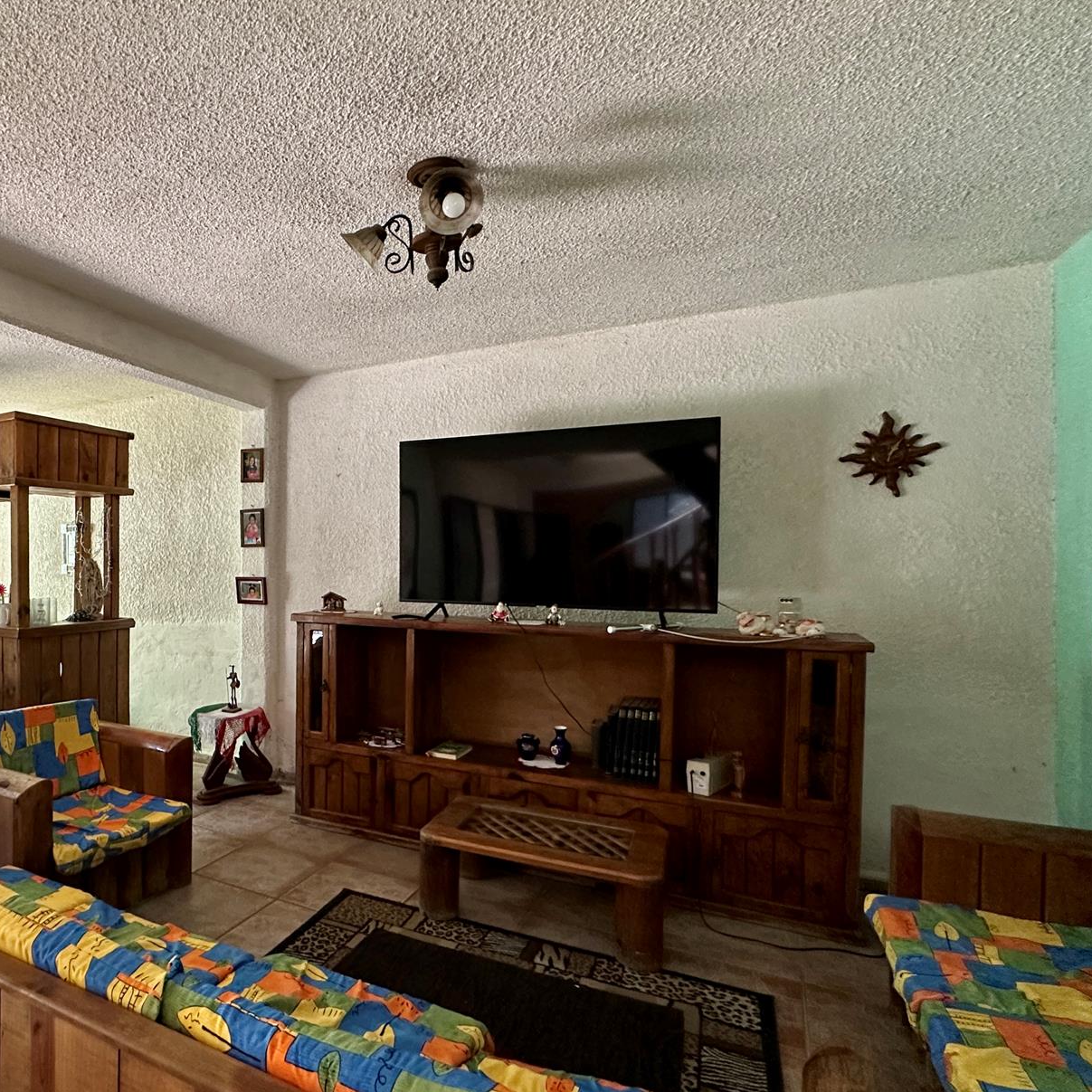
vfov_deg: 72.1
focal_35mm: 21
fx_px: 749
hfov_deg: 68.4
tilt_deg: +0.1
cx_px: 301
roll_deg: -0.3
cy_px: 572
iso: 400
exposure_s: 1/60
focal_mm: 2.22
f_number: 2.2
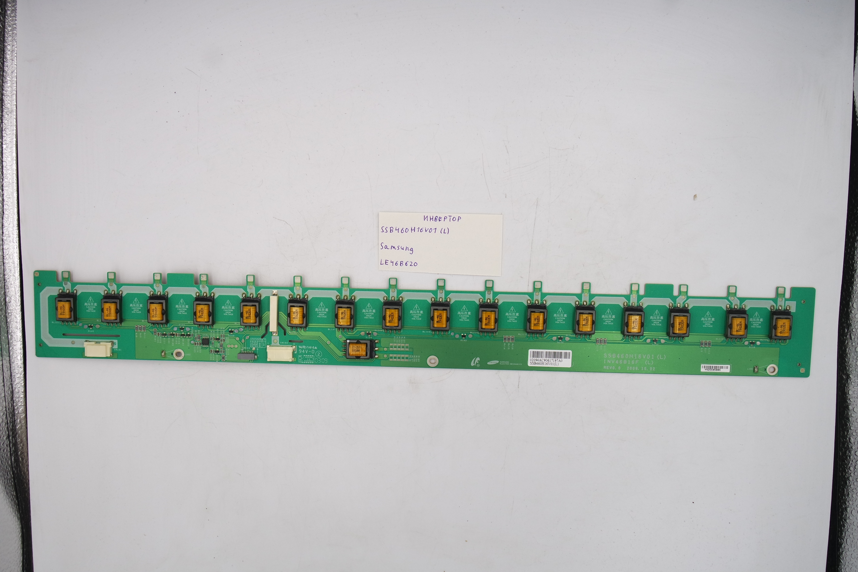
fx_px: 953
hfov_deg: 48.5
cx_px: 429
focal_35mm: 40
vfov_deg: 33.4
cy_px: 286
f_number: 5.6
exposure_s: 1/125
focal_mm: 15
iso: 160
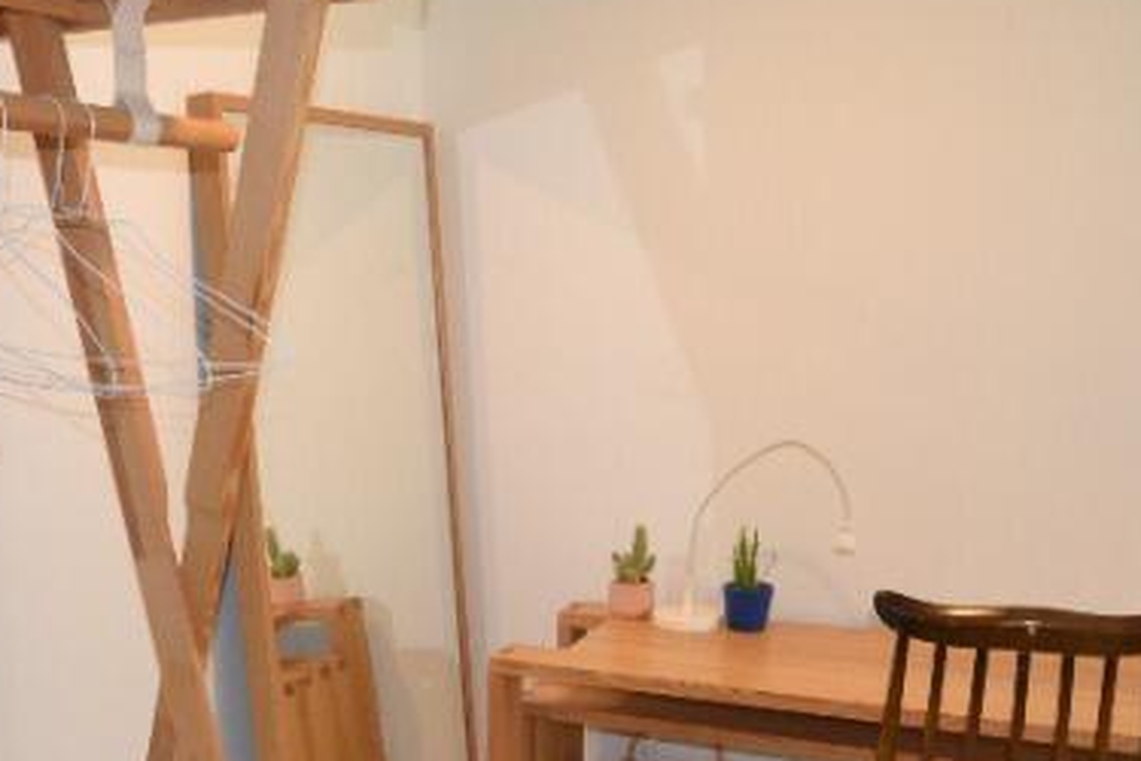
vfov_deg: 31.4
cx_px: 344
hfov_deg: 46.4
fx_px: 1299
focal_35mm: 41
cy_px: 656
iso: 1600
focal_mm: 10
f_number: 5.6
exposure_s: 1/60
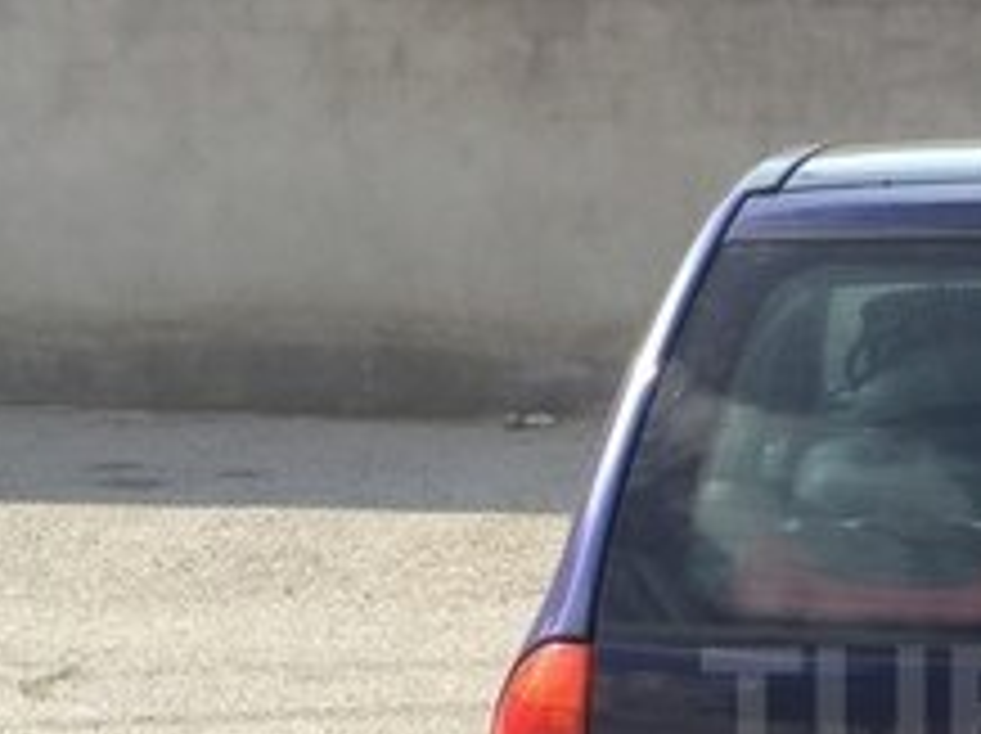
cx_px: 1161
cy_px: 714
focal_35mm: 88
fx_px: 2491
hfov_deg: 20.9
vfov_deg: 16.4
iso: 32
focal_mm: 4.15
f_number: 2.2
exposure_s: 1/599
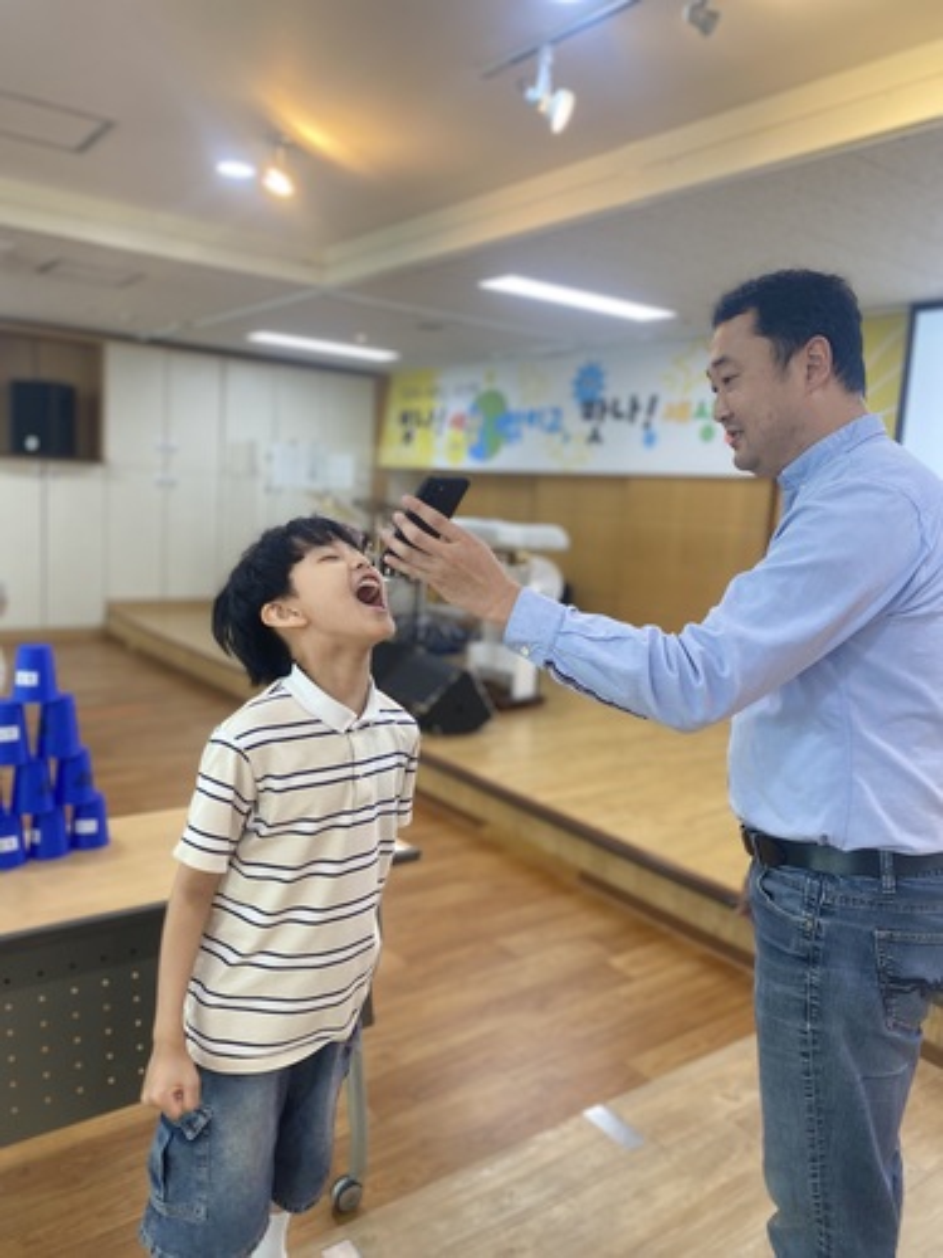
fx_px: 944
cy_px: 629
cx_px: 472
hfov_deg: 53.1
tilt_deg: -7.0
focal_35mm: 26
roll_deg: +1.0
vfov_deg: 67.3
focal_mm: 4.25
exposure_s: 1/60
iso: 80
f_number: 1.8
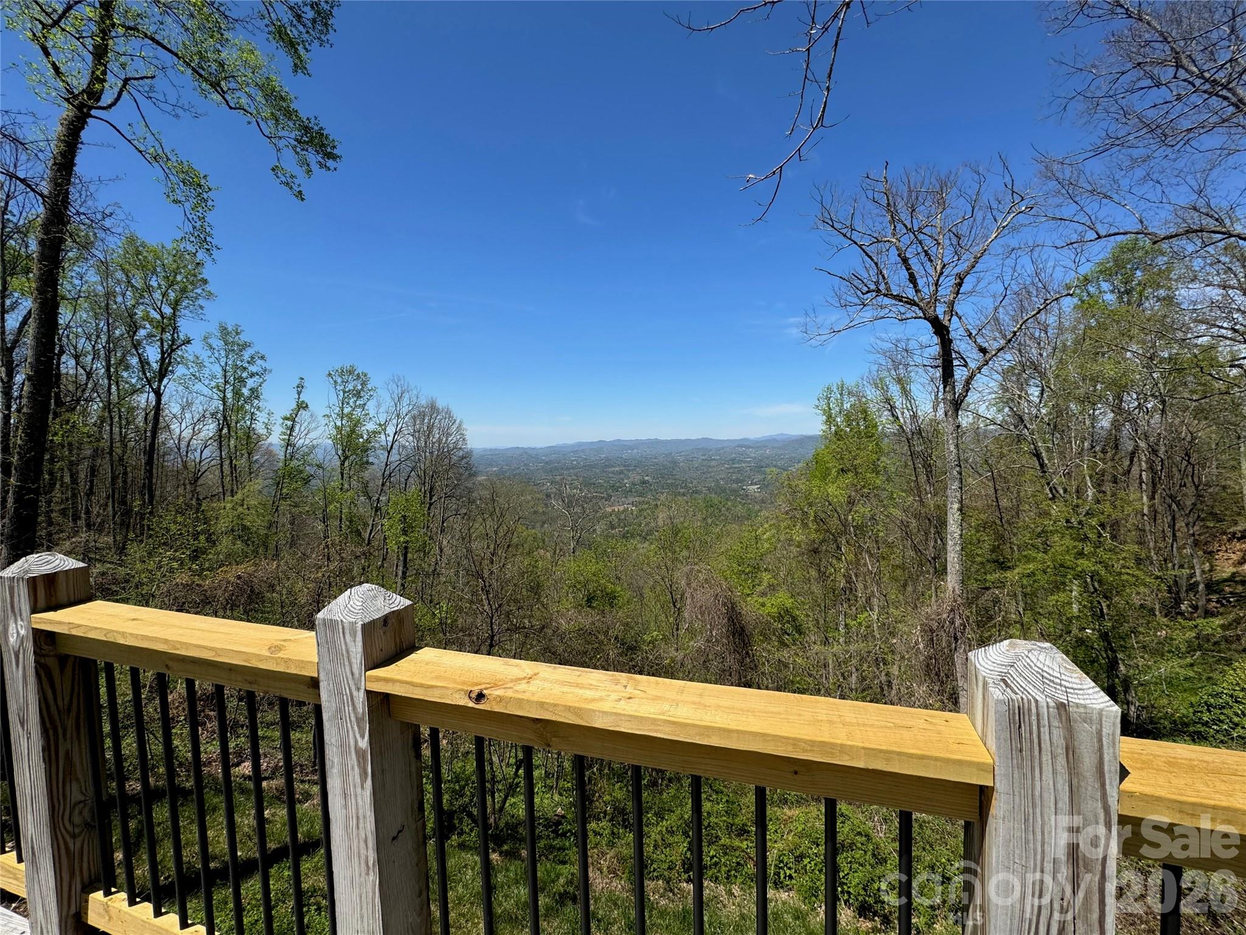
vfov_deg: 85.7
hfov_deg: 102.1
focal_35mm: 14
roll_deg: +0.9
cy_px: 468
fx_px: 504
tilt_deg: -2.3
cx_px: 623
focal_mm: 2.22
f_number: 2.2
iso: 50
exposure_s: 1/2083
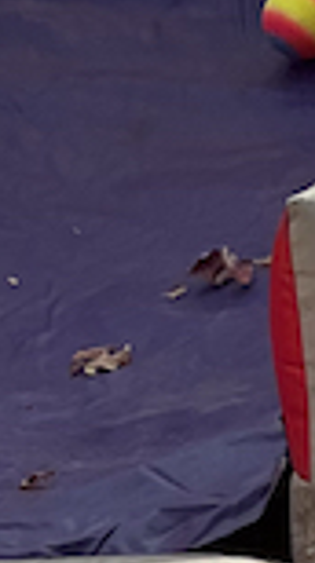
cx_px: -11
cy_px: 322
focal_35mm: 550
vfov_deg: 3.9
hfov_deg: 2.2
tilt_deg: -3.5
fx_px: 8212
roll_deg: +3.6
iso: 20
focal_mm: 9
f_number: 2.8
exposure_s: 1/141
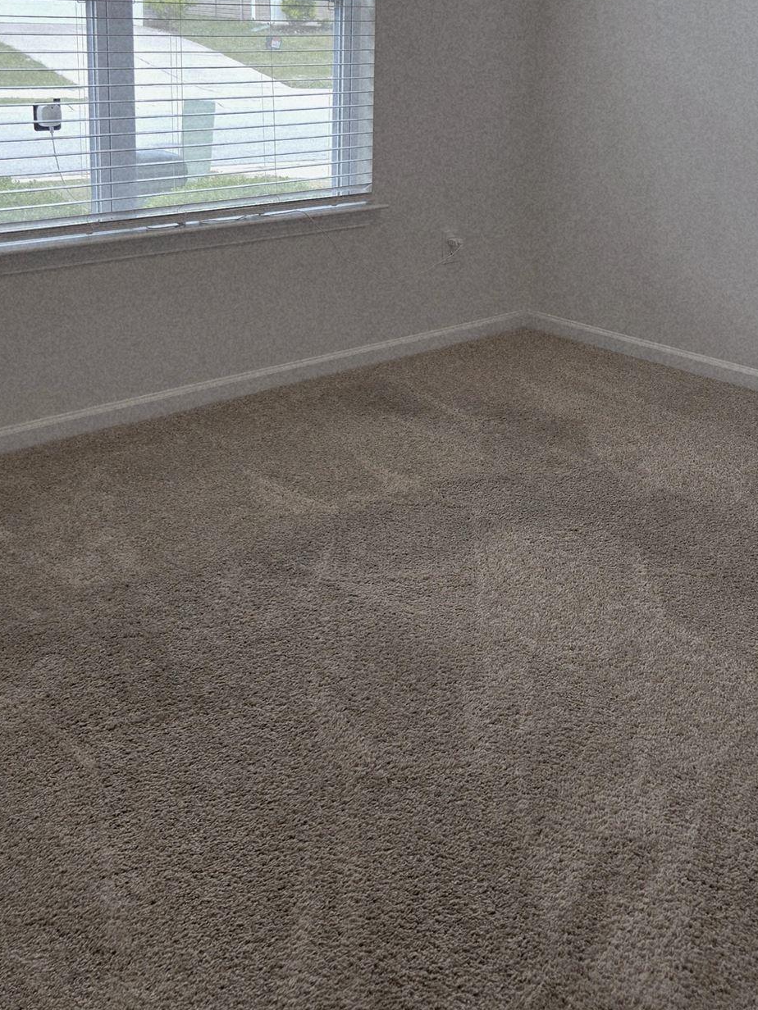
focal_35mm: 43
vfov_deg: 42.7
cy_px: 277
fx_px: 1255
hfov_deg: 33.4
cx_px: 480
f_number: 1.8
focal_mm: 5.4
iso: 40
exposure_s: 1/120
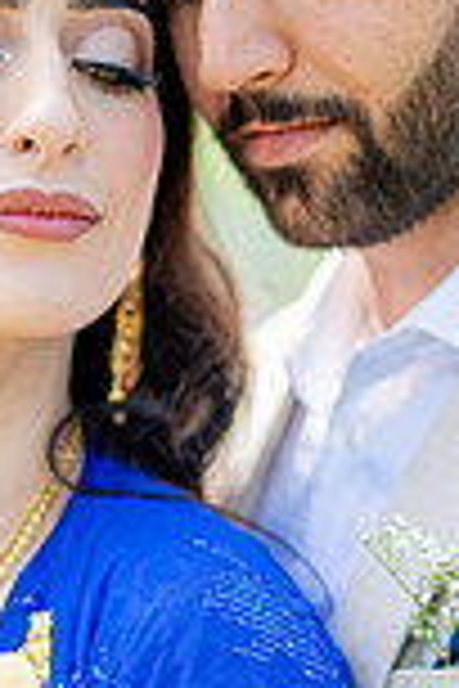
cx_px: 270
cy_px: 517
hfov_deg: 13.3
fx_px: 1970
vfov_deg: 19.7
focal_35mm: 103
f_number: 1.2
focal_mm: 35
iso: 125
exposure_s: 1/2500
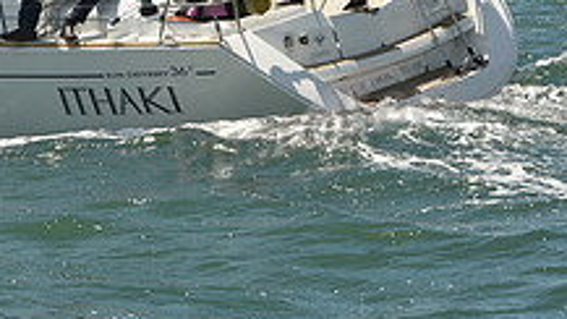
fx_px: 3277
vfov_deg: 5.6
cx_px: 37
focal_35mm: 218
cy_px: 17
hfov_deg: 9.8
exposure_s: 1/800
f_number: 11
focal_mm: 78
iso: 320
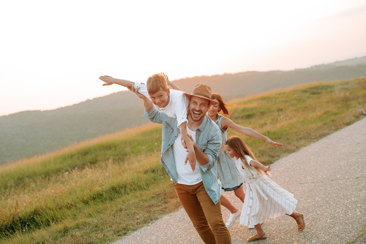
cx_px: 183
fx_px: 508
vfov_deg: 27.0
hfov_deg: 39.6
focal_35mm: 50
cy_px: 122
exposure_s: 1/500
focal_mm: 50
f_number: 2.8
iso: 200
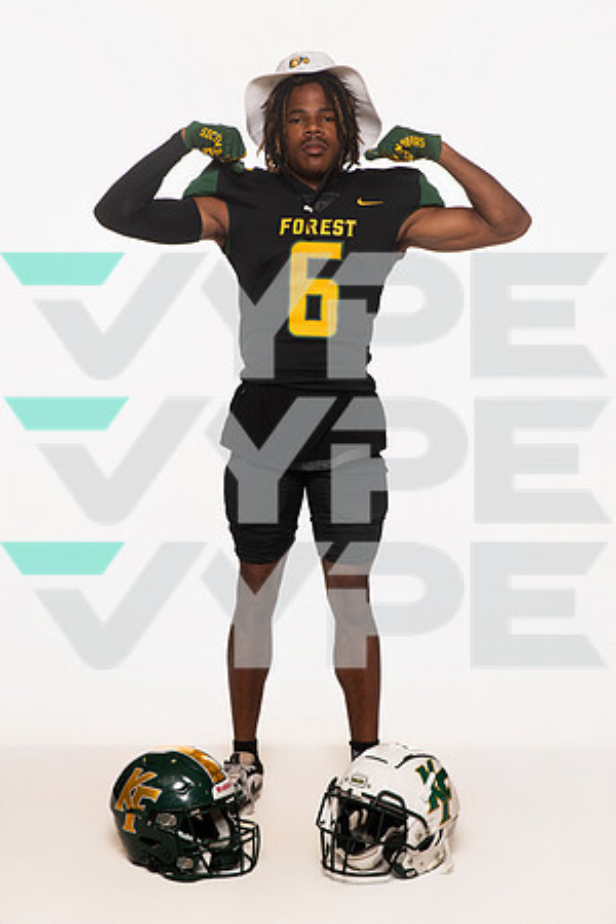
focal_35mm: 62
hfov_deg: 21.9
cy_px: 462
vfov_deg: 32.4
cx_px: 308
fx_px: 1591
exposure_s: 1/320
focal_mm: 62
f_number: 7.1
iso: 800
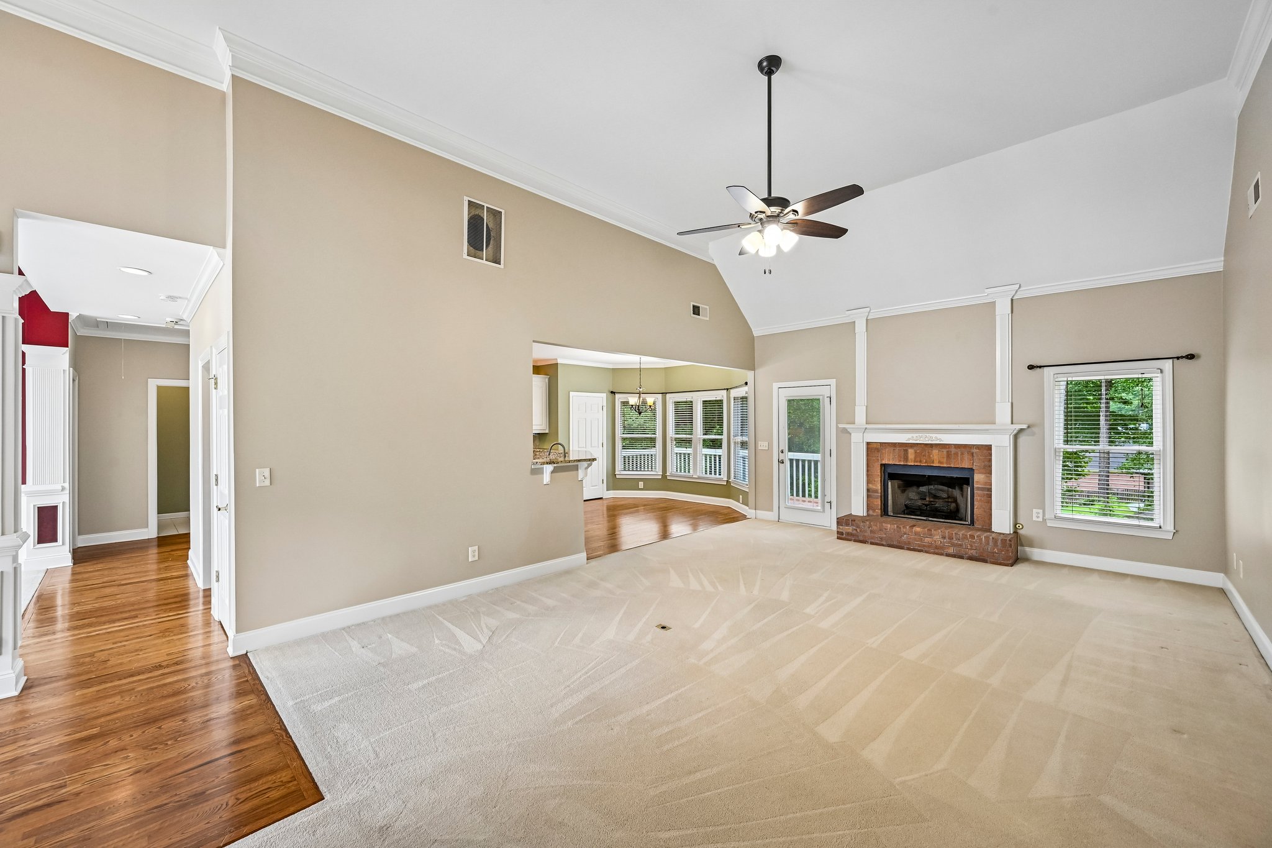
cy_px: 424
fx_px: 495
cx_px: 636
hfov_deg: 104.3
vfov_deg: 81.2
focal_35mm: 14
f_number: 8
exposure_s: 1/15
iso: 360
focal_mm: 14
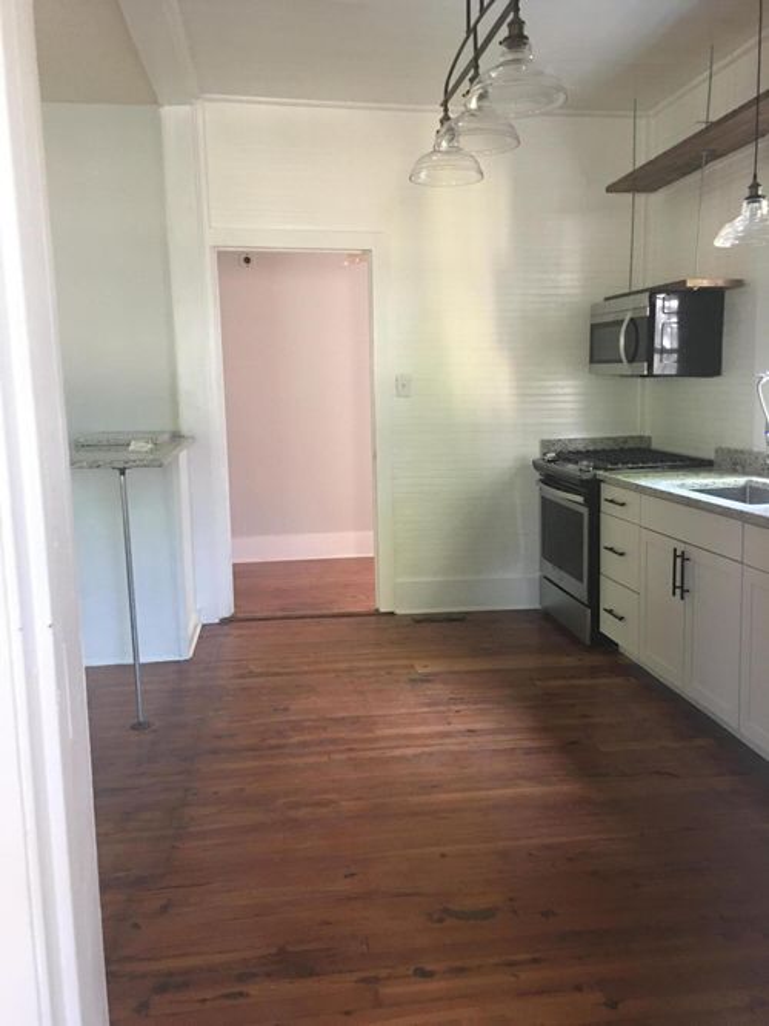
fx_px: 859
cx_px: 384
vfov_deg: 61.7
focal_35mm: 29
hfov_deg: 48.2
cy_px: 513
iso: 50
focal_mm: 4.15
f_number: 2.2
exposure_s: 1/4
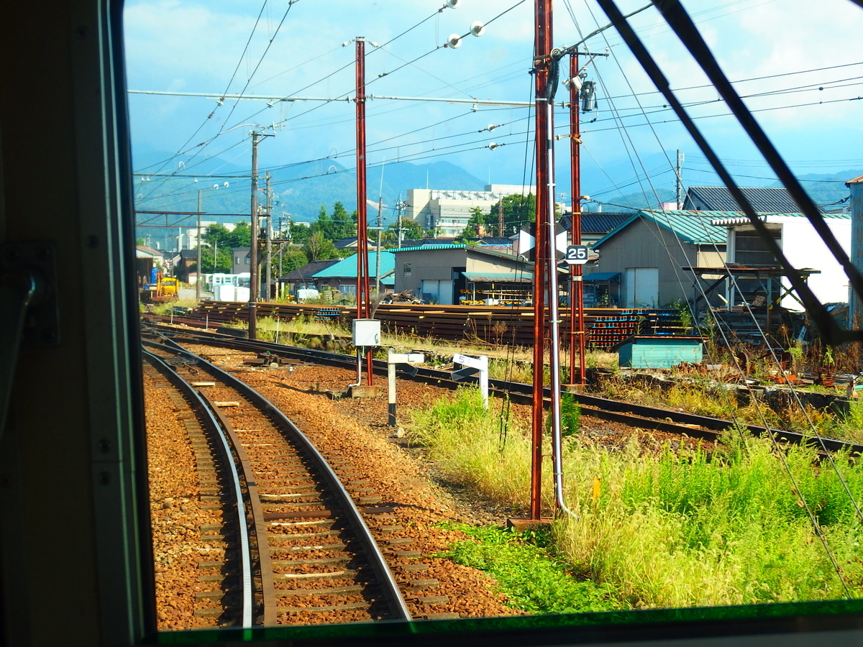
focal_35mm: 74
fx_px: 1845
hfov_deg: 26.3
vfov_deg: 19.9
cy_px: 324
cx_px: 432
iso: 100
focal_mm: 13.2
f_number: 4
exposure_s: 1/500
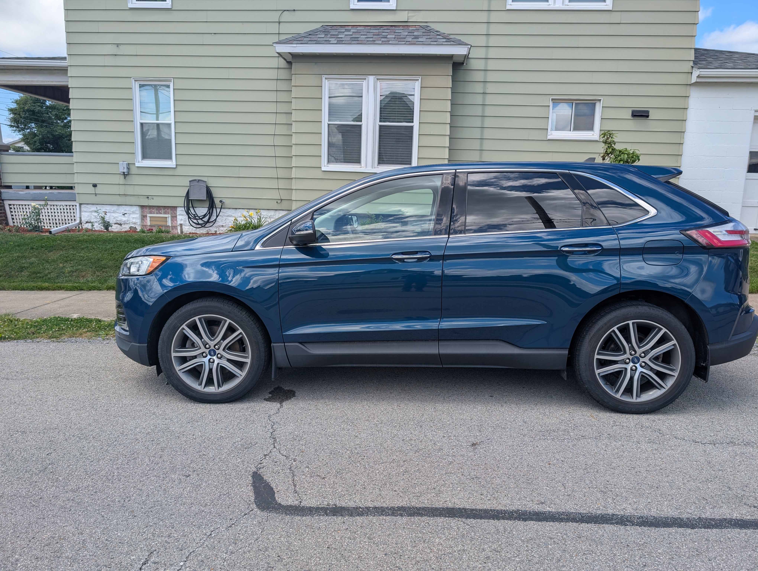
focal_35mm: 24
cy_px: 286
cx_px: 379
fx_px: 526
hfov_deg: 71.5
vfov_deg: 56.9
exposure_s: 1/571
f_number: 1.68
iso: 18
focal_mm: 6.9
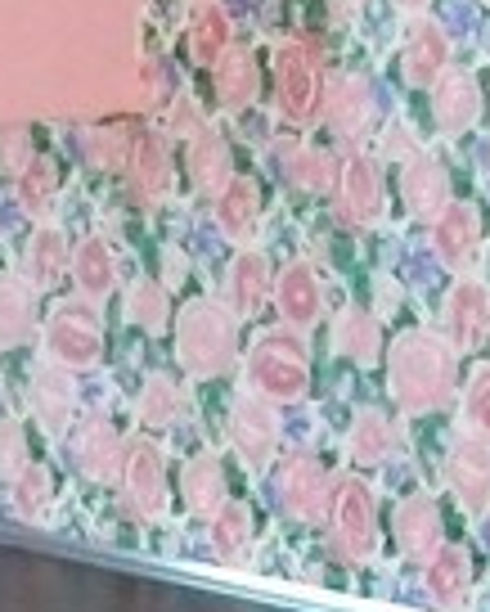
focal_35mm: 265
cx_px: -760
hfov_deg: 5.6
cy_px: 855
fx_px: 4798
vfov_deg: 7.2
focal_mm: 6
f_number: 2.7
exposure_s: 1/30
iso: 160
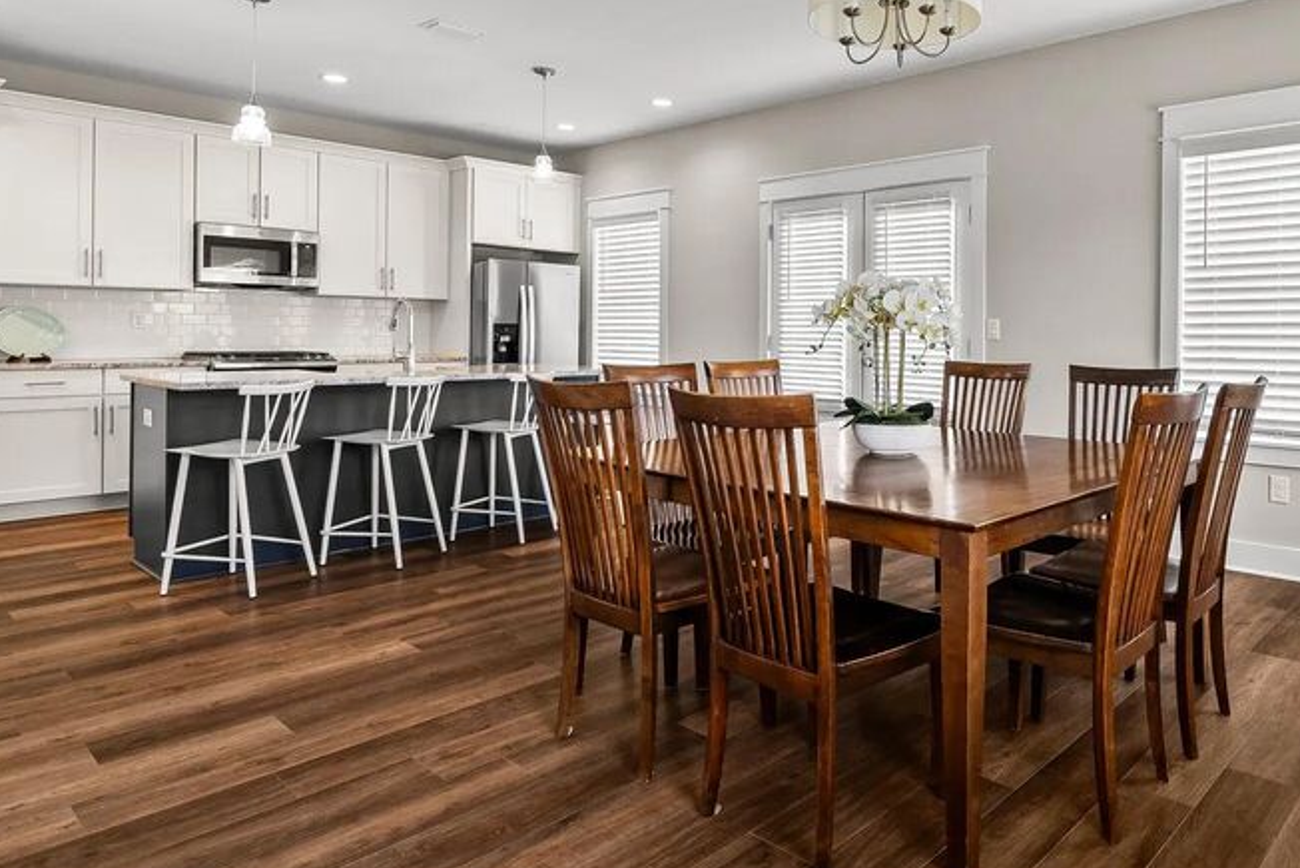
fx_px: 795
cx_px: 821
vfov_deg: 56.6
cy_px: 327
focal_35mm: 22
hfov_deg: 77.0
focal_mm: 14
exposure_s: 1/2
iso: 400
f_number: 9
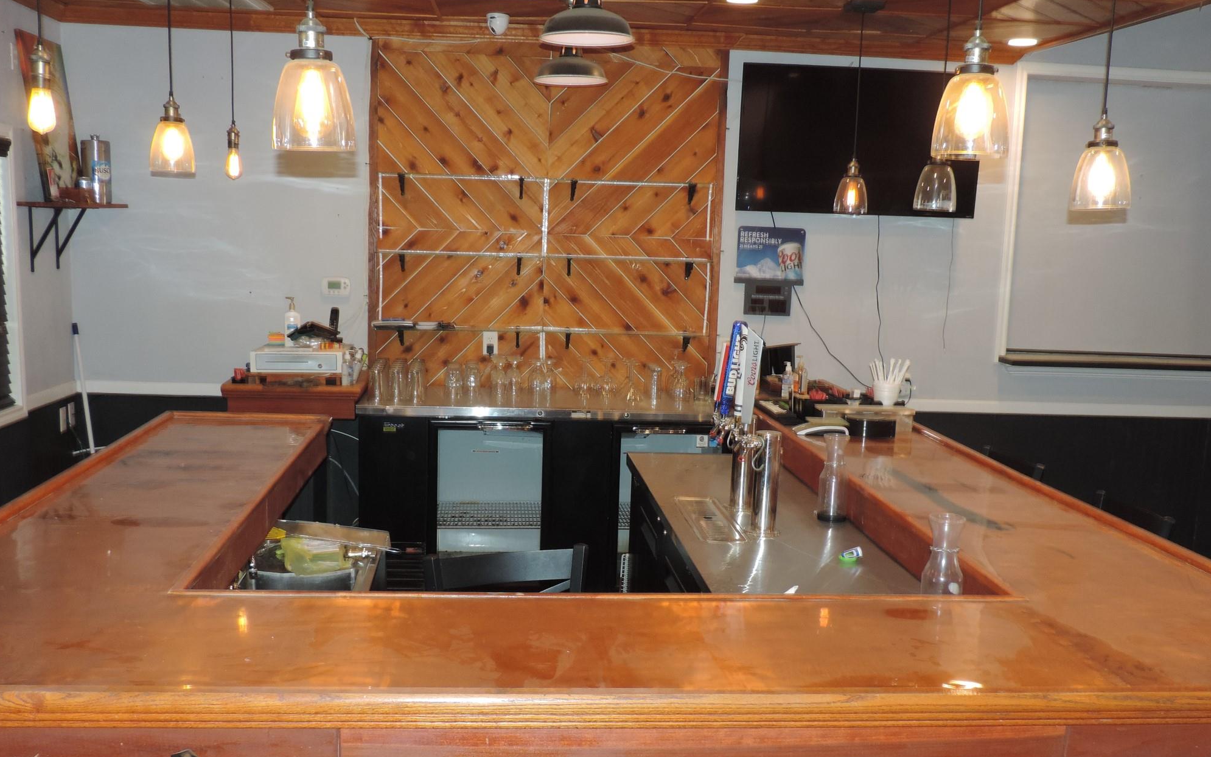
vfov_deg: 35.3
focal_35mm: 36
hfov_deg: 54.0
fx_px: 1188
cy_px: 433
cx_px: 596
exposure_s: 1/30
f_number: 3.2
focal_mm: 5.8
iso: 200
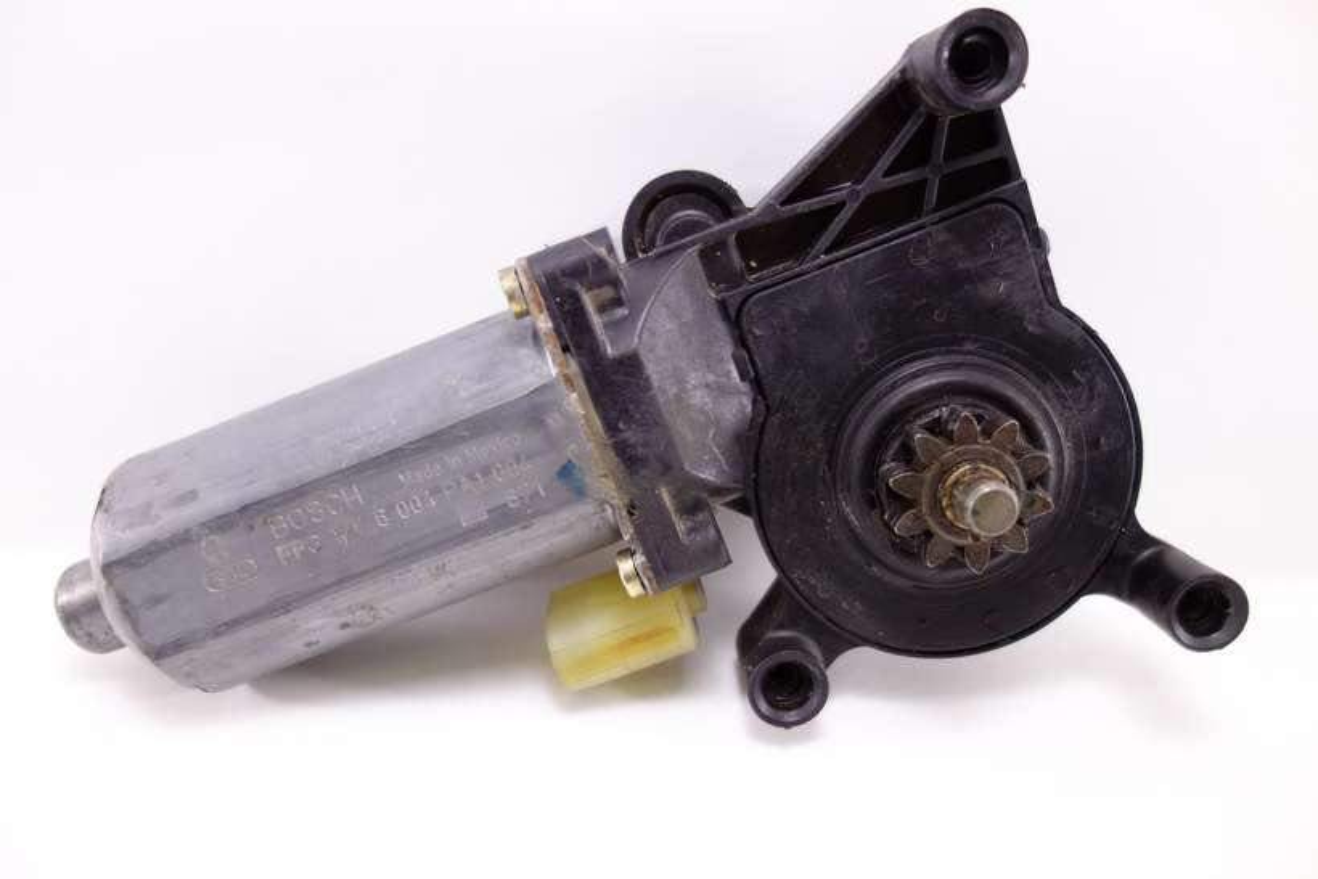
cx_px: 659
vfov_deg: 46.4
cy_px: 440
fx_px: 1025
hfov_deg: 65.5
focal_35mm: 28
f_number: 1.8
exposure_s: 1/60
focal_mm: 10.4
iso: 125
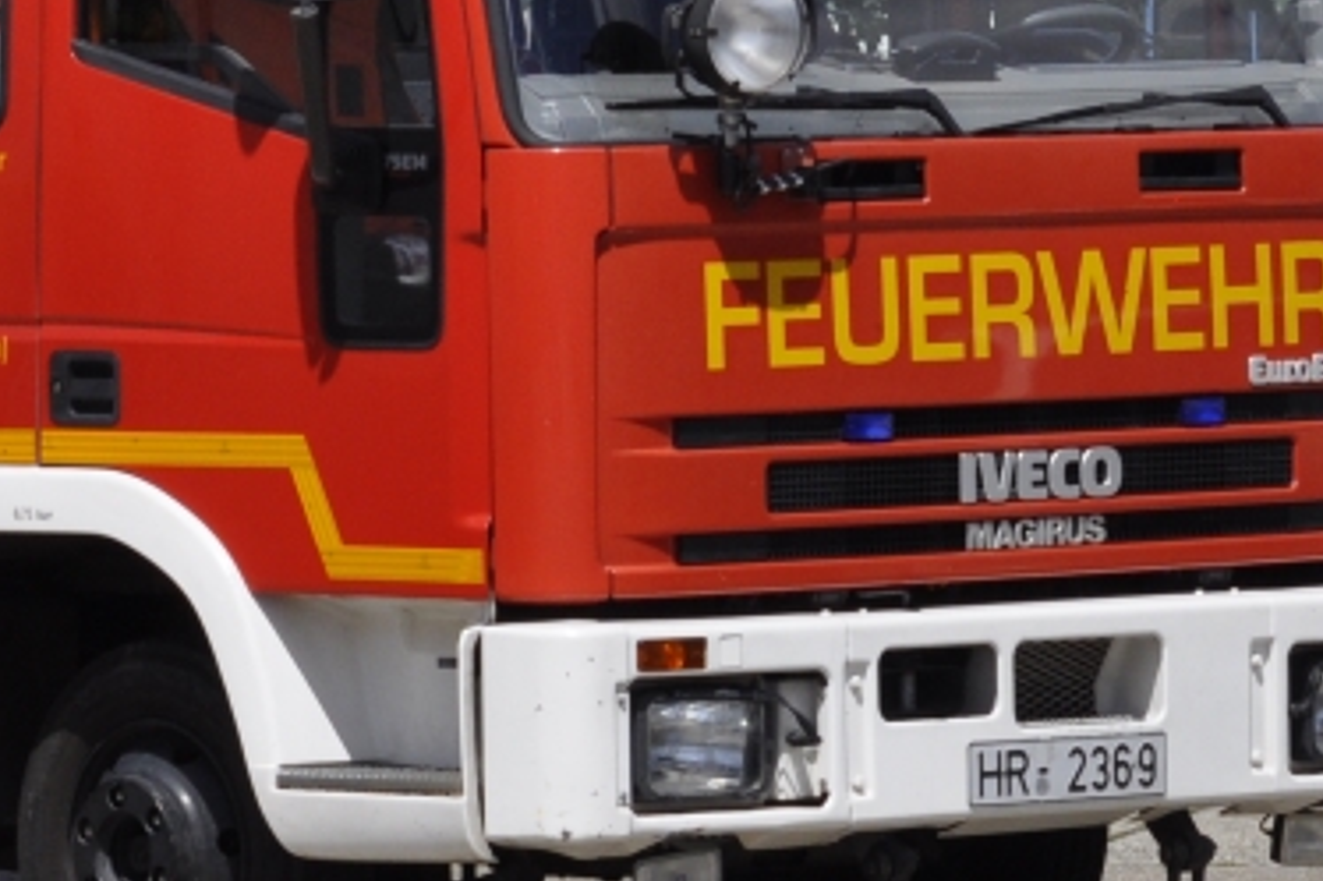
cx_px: -28
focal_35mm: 253
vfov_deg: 5.4
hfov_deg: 8.1
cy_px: 145
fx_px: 9293
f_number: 10
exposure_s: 1/1250
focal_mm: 70
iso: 500
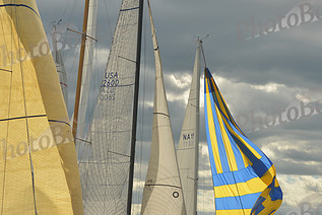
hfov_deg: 16.0
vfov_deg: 10.7
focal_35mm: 128
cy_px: 176
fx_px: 1146
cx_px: 183
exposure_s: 1/640
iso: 400
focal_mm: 70
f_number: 8
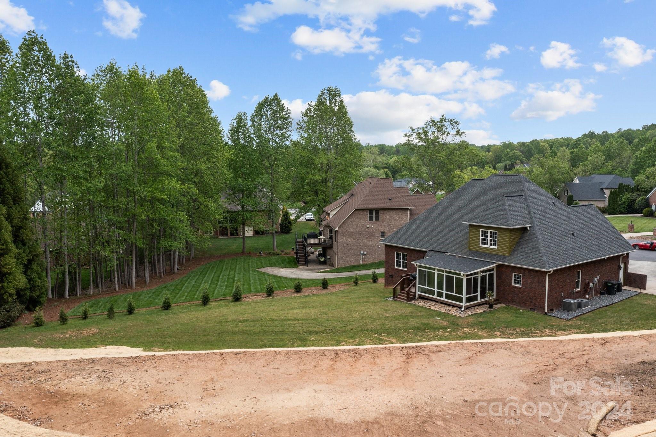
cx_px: 328
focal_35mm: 28
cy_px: 218
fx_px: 510
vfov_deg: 46.4
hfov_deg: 65.5
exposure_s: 1/320
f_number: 5.6
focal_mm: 10.26
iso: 100
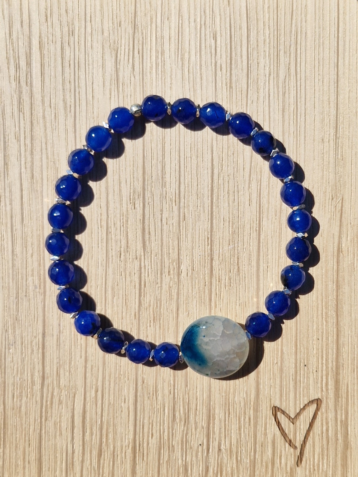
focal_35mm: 23
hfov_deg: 58.9
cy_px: 238
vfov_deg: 73.9
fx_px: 317
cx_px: 179
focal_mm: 5.54
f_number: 1.8
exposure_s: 1/5000
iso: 50
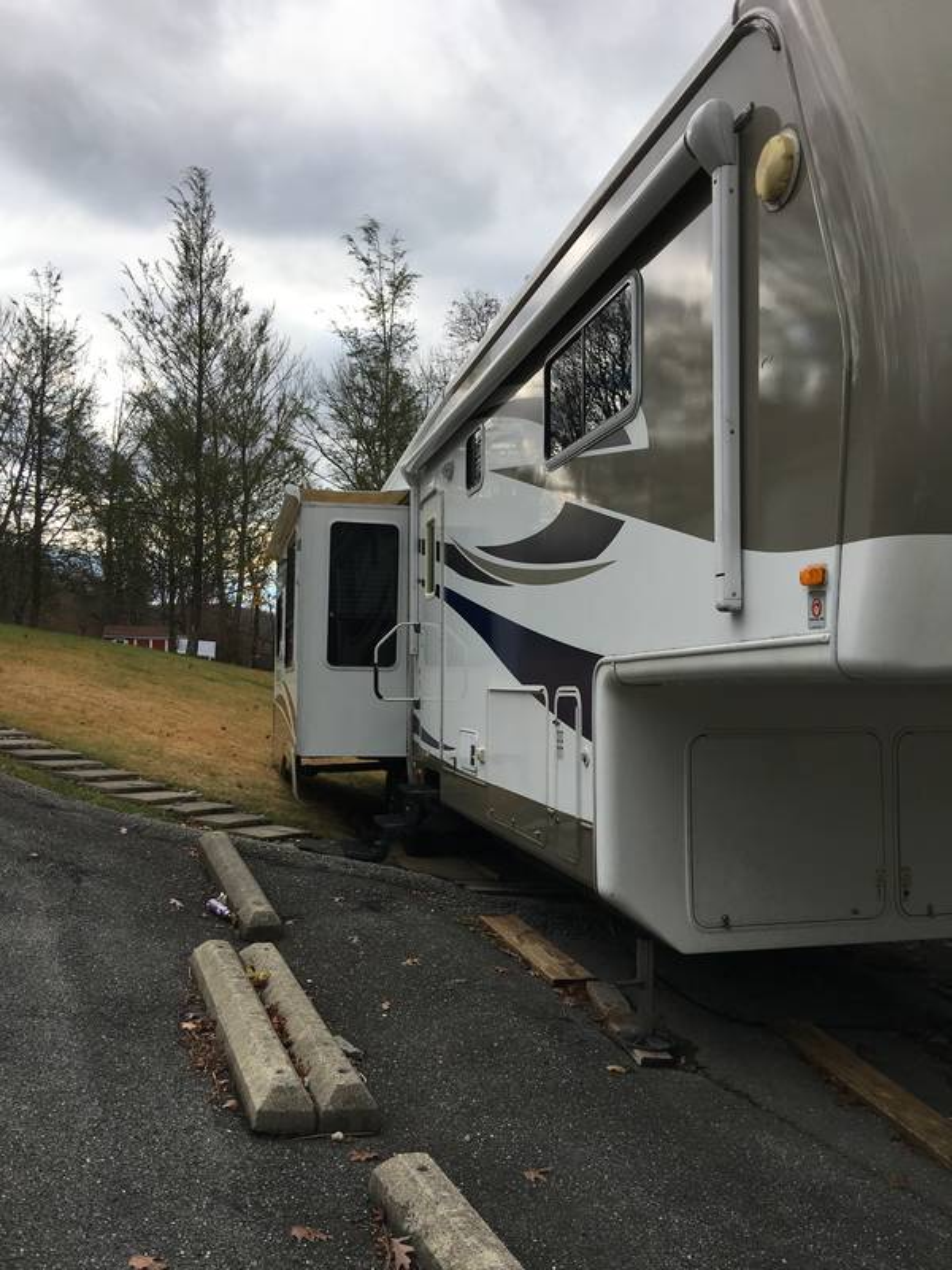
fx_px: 1063
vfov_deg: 61.7
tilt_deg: +4.1
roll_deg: +0.8
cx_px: 476
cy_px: 635
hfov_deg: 48.2
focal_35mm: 29
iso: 25
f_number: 2.2
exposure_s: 1/686
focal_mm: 4.15
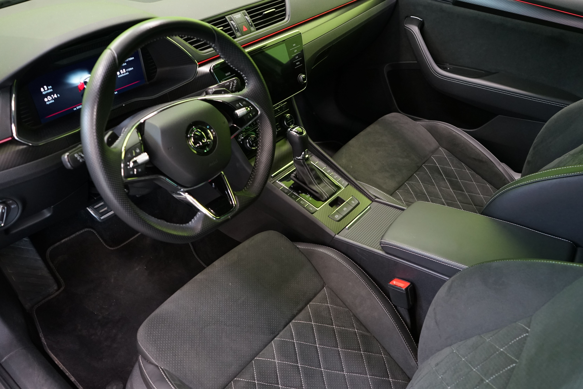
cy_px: 194
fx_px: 453
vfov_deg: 46.4
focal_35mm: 28
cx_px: 292
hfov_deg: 65.5
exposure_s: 1/20
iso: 2000
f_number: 5
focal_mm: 28
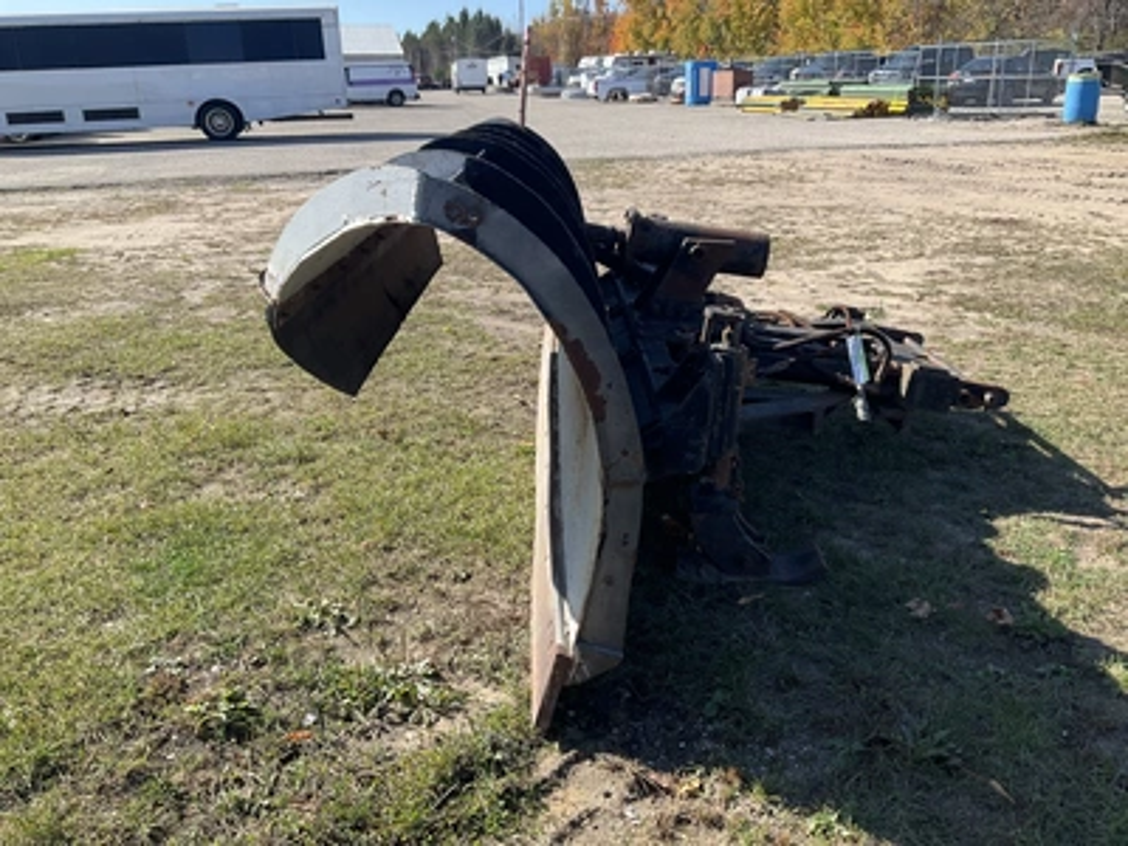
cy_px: 423
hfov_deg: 61.7
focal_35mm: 29
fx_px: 945
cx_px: 564
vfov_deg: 48.2
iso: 25
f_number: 1.8
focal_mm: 3
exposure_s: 1/842
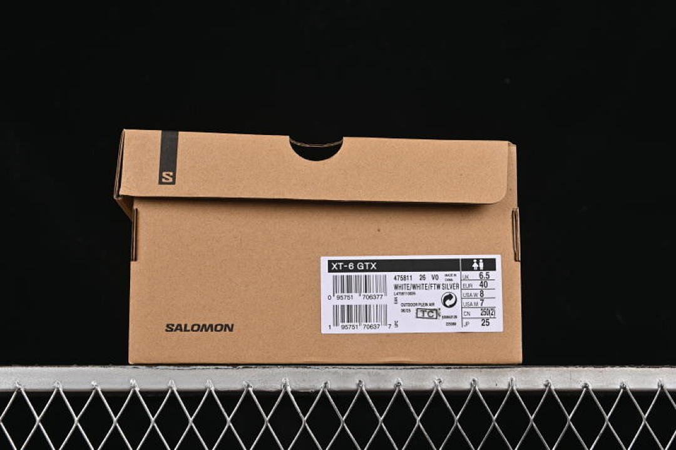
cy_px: 225
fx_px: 1408
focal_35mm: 75
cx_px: 338
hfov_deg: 27.0
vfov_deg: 18.2
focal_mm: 50
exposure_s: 1/80
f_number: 8
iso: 160
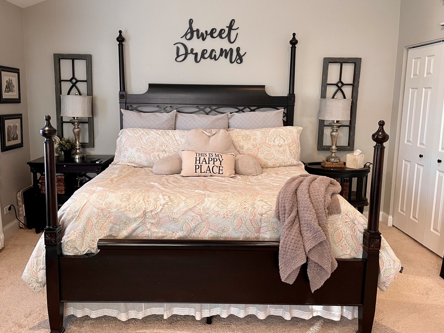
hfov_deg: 61.6
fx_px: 372
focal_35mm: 29
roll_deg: -0.8
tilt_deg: -8.3
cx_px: 204
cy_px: 157
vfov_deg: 48.2
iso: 160
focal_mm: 4.2
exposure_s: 1/60
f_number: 1.6
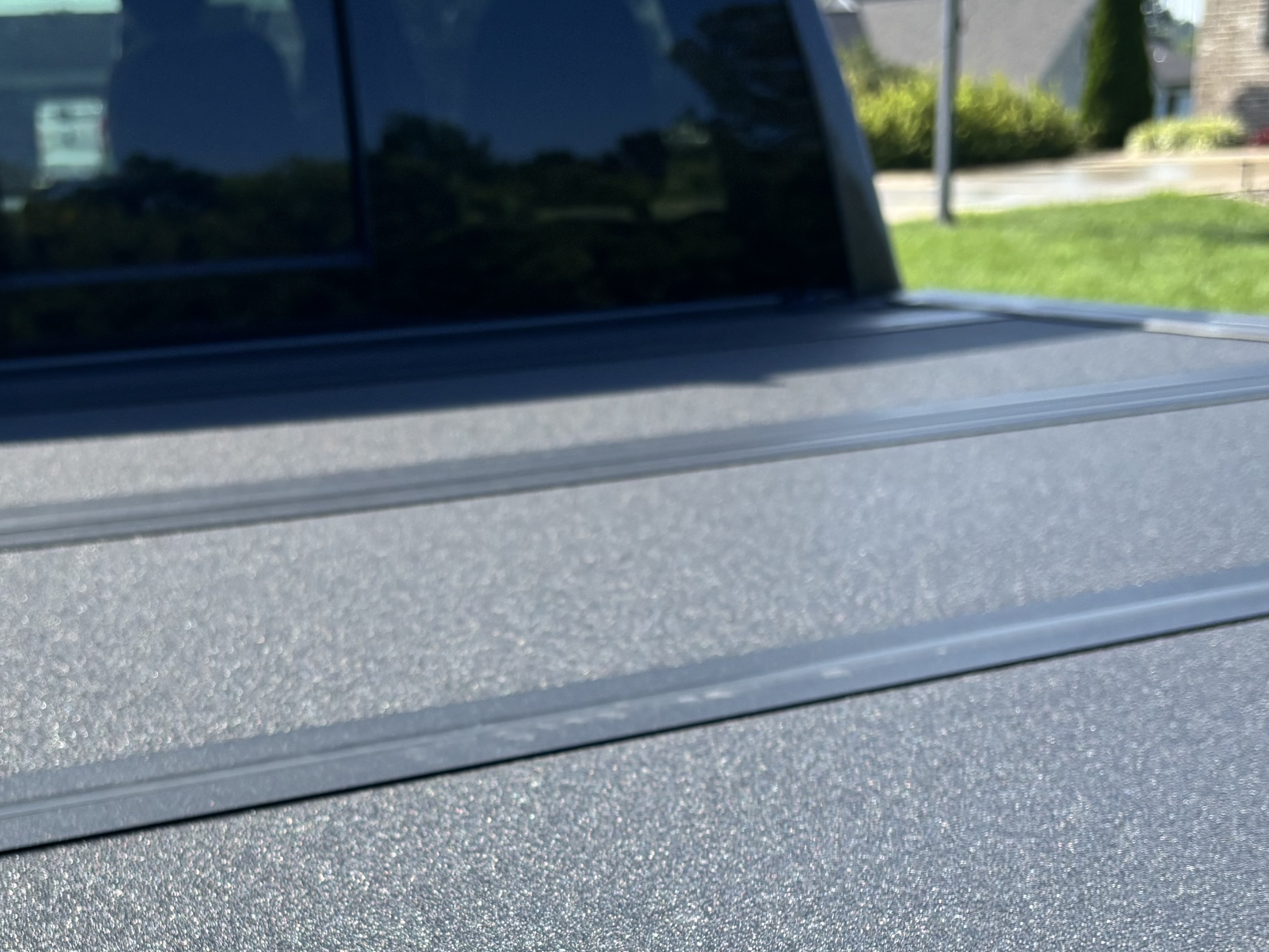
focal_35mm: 56
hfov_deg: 34.2
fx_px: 2053
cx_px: 490
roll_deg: +2.0
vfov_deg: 25.0
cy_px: 920
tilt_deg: -21.7
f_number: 1.6
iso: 50
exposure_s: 1/2105
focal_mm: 5.96
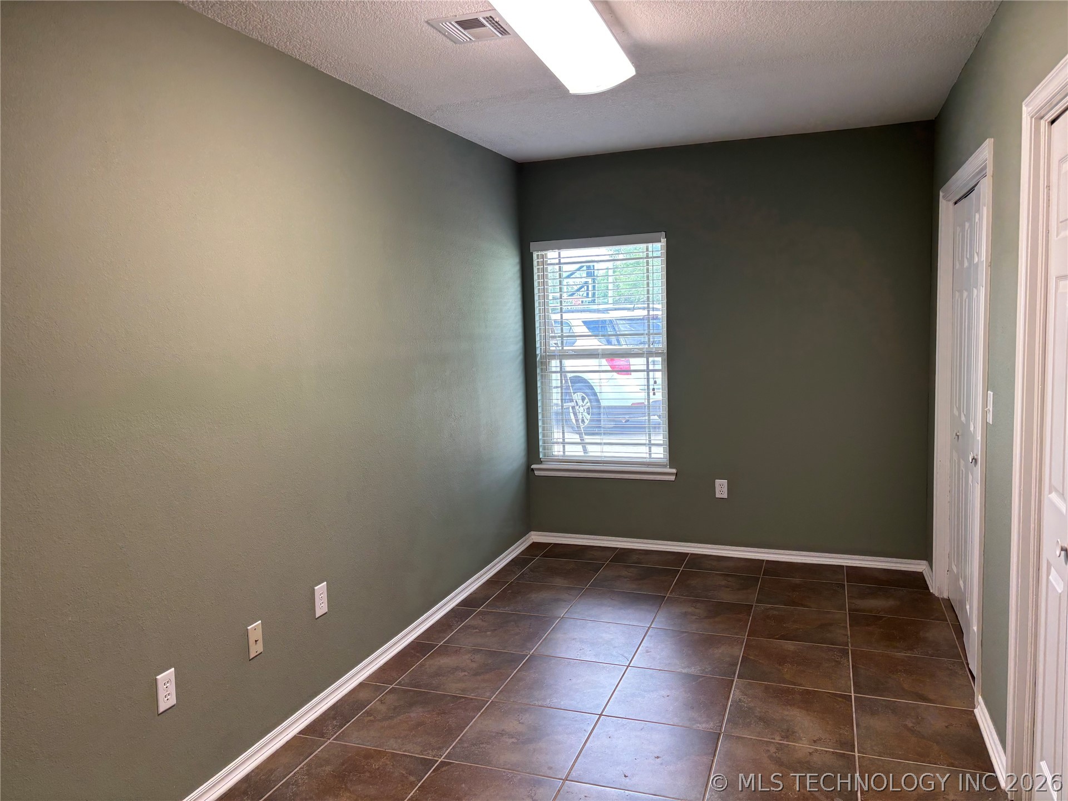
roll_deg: +1.9
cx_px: 534
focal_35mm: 26
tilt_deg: -5.2
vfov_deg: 53.1
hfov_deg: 67.3
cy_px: 400
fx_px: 802
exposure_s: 1/60
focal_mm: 5.96
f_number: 1.6
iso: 64
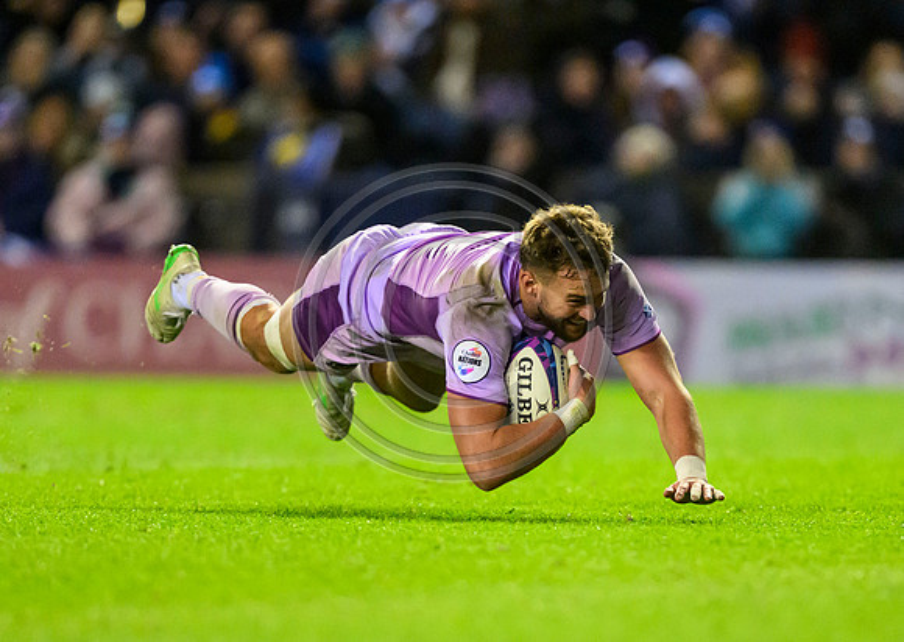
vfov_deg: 2.0
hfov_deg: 2.8
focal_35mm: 713
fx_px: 18263
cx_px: 472
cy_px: 529
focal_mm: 400
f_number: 2.8
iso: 10000
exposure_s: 1/1600
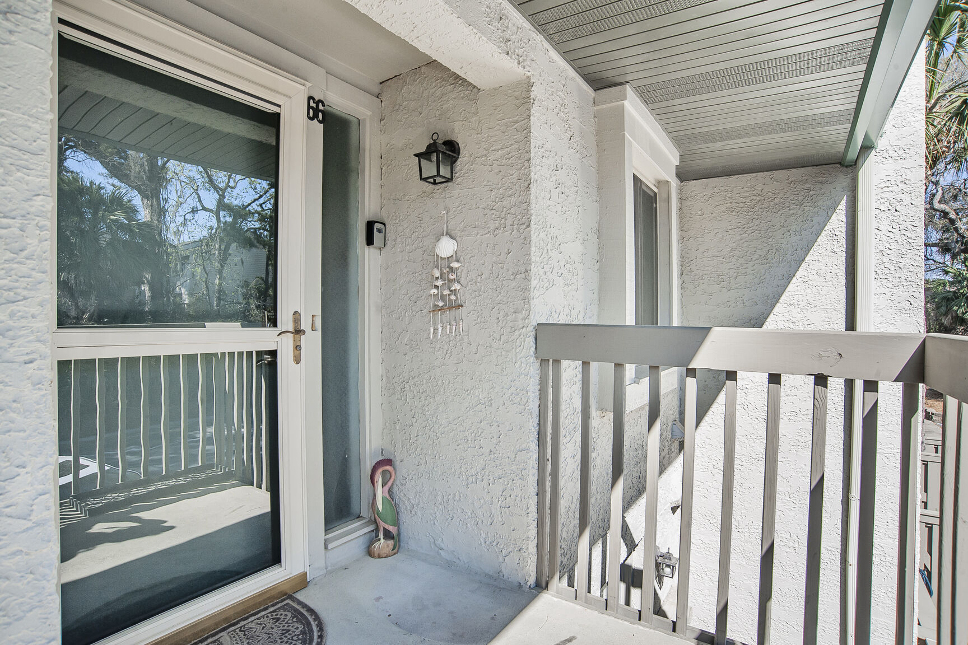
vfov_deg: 67.4
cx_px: 484
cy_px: 322
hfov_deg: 90.0
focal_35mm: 18
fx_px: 484
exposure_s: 1/160
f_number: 11
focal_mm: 18
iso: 400
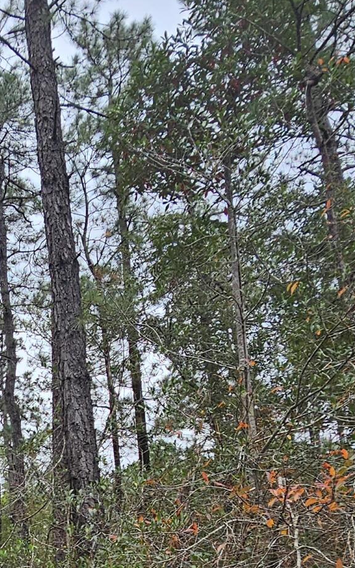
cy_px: 502
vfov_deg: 41.2
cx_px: -107
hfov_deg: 24.8
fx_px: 697
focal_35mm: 45
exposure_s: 1/423
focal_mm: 2.2
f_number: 2.2
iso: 50
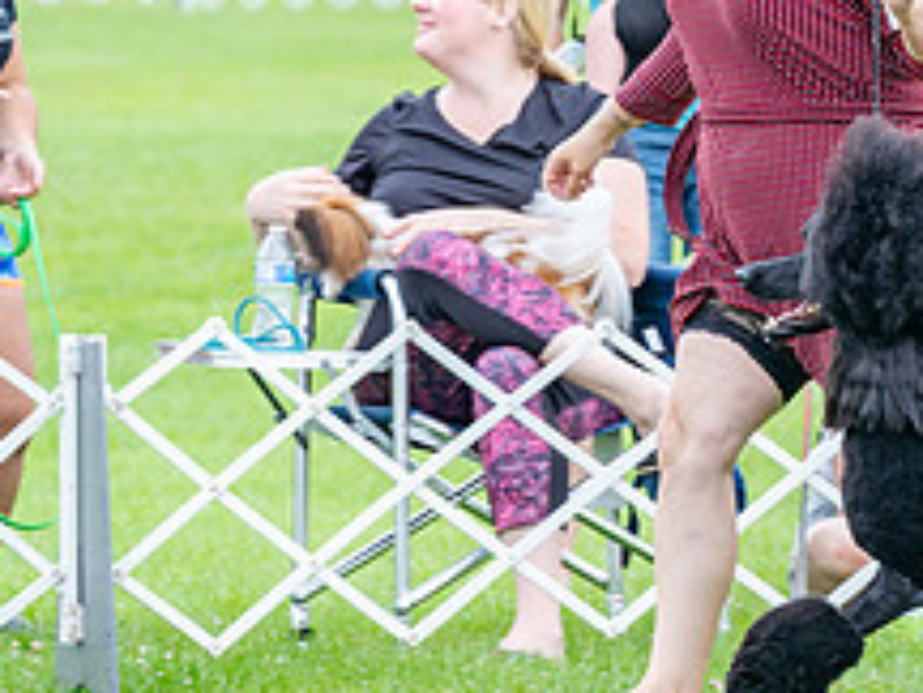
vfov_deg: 3.6
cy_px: 11
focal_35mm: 416
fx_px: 11092
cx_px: 867
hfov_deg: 4.8
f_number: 4.5
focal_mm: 156
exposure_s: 1/400
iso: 400
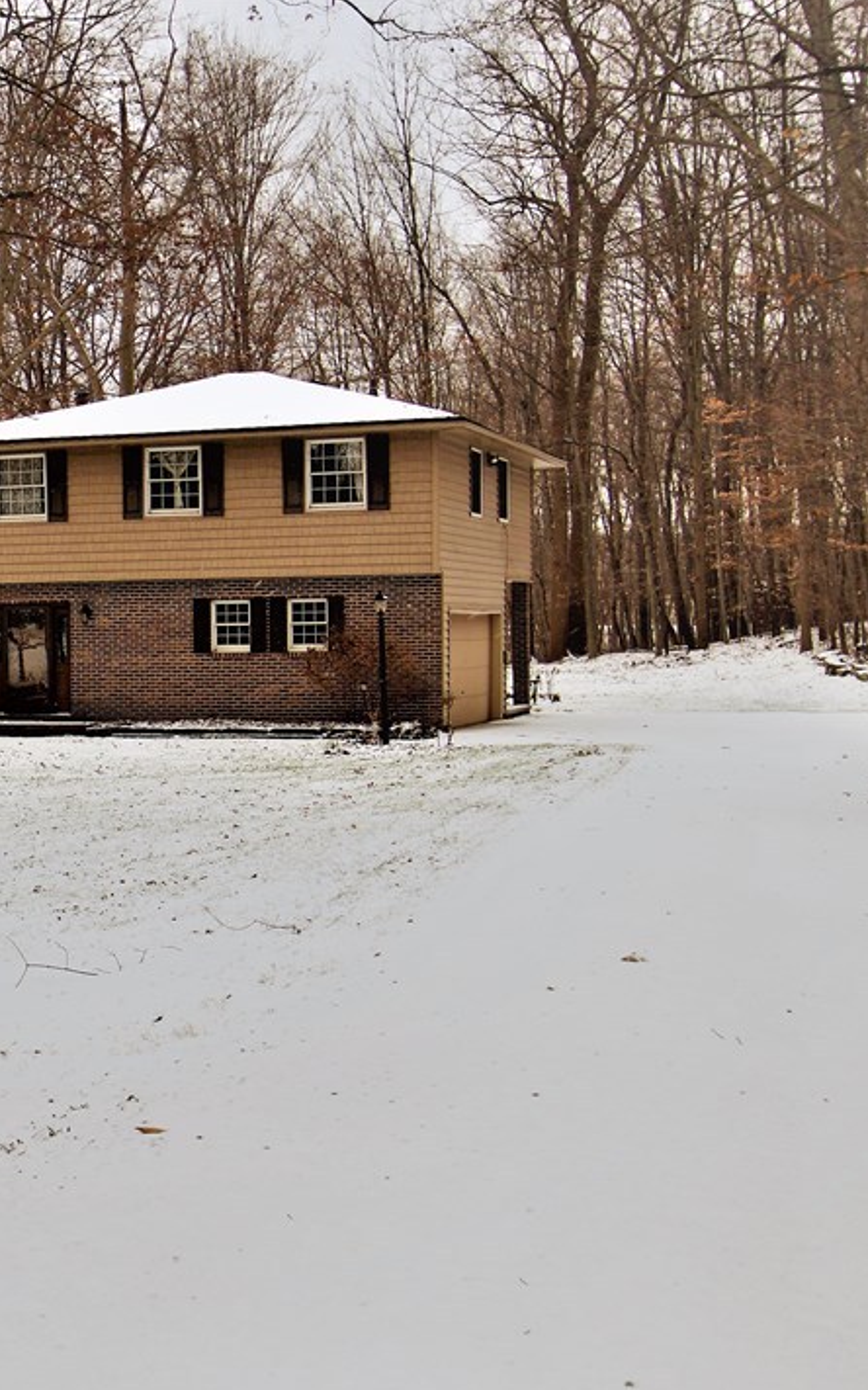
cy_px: 698
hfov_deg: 22.1
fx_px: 2121
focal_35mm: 56
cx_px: -35
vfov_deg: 36.3
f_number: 4.5
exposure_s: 1/160
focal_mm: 24
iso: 100
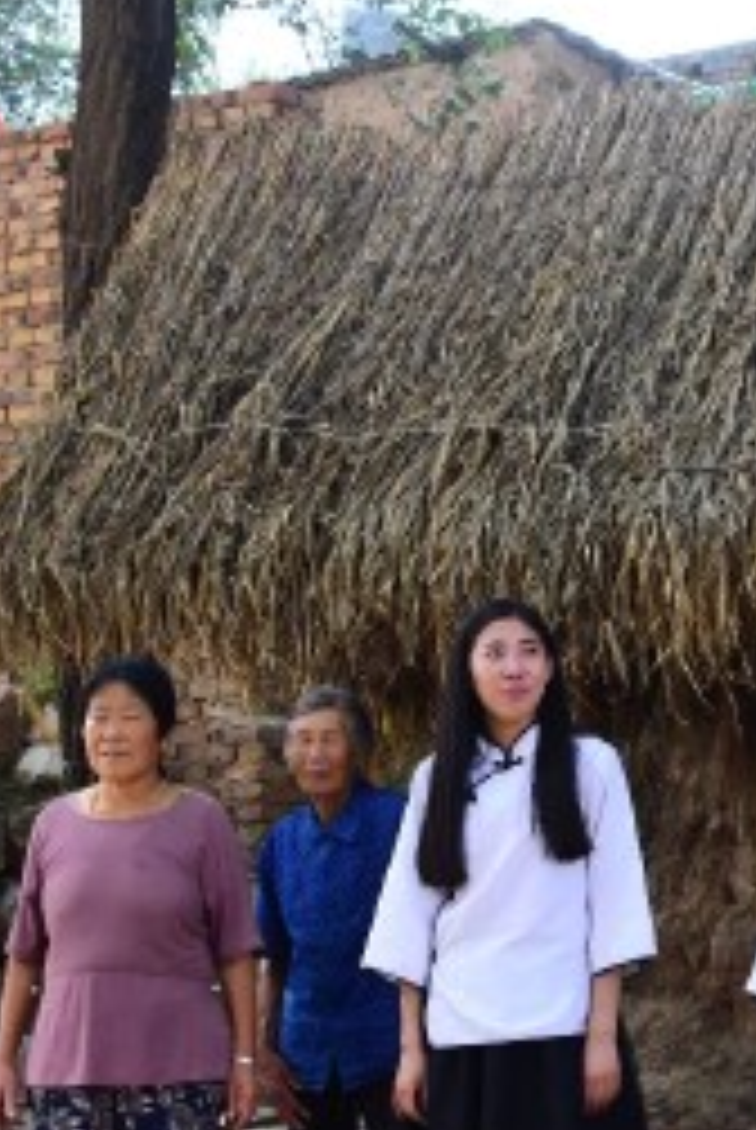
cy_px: 783
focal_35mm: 84
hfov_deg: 16.0
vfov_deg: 24.0
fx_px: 2639
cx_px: 752
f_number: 4.5
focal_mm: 22
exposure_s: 1/640
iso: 1000
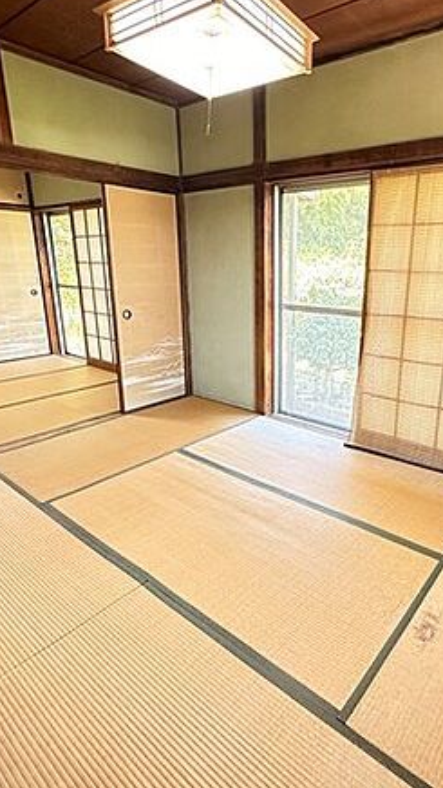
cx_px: 287
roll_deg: -1.3
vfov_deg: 83.8
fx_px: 439
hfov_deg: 52.7
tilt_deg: -15.8
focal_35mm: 21
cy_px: 387
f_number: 2.2
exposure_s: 1/99
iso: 320
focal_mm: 2.22
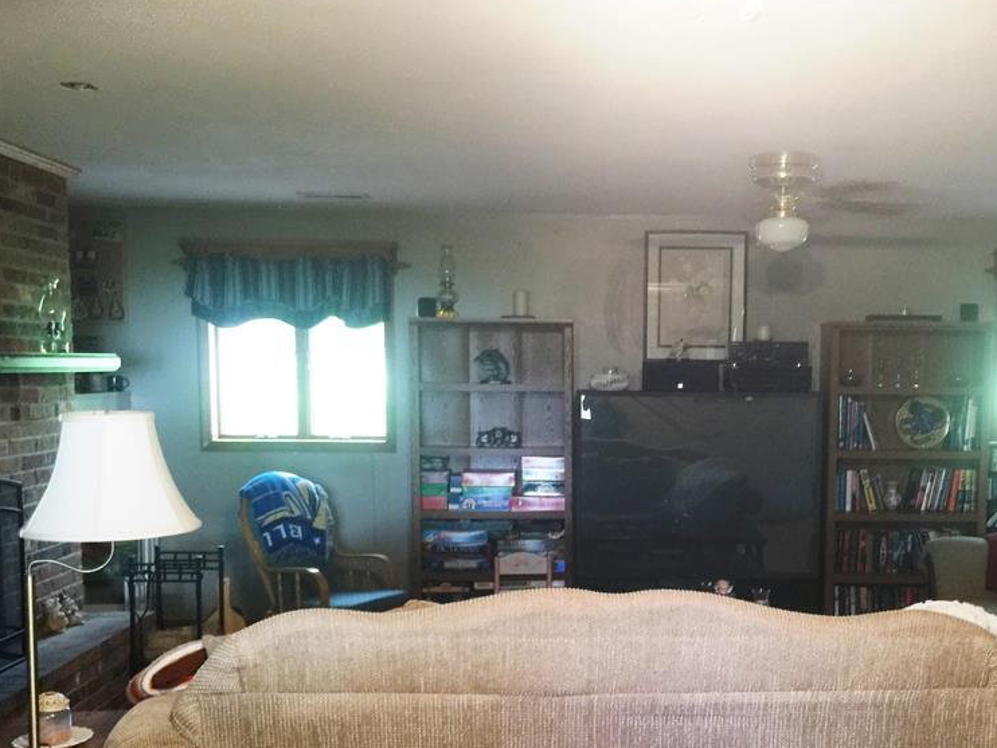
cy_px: 498
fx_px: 1152
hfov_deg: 46.4
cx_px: 618
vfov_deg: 35.6
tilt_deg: -5.8
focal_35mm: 40
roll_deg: -1.1
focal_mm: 4.15
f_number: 2.2
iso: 100
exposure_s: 1/10
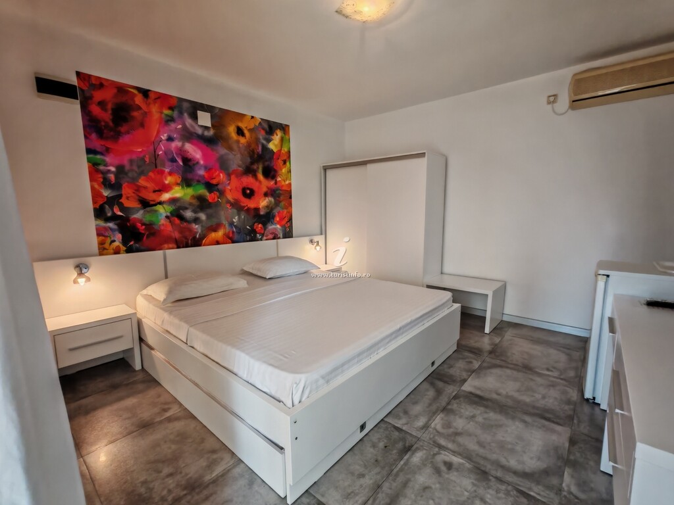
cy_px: 252
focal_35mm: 16
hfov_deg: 94.5
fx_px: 312
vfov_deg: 78.1
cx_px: 337
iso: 160
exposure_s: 1/50
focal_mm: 1.96
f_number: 2.2
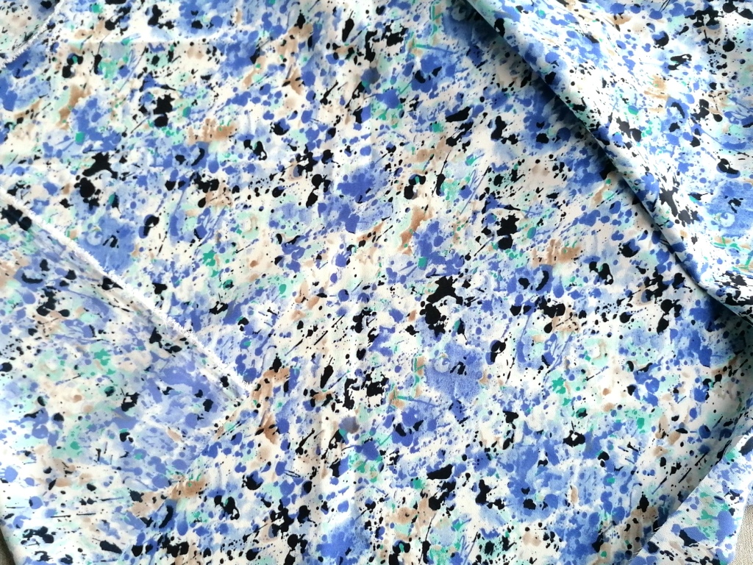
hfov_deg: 65.3
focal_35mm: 27
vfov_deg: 51.4
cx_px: 376
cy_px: 282
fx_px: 587
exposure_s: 1/50
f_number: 1.8
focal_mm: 4.75
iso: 160
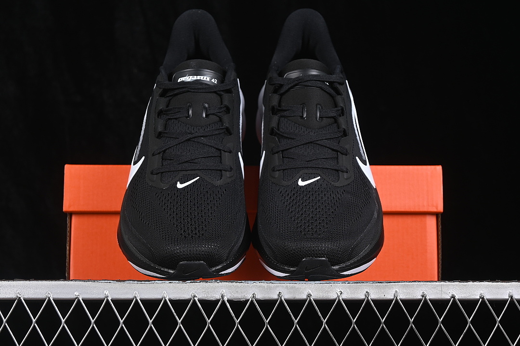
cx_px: 260
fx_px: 1083
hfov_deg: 27.0
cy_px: 173
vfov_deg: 18.2
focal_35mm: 75
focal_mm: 50
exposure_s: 1/60
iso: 160
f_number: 6.3
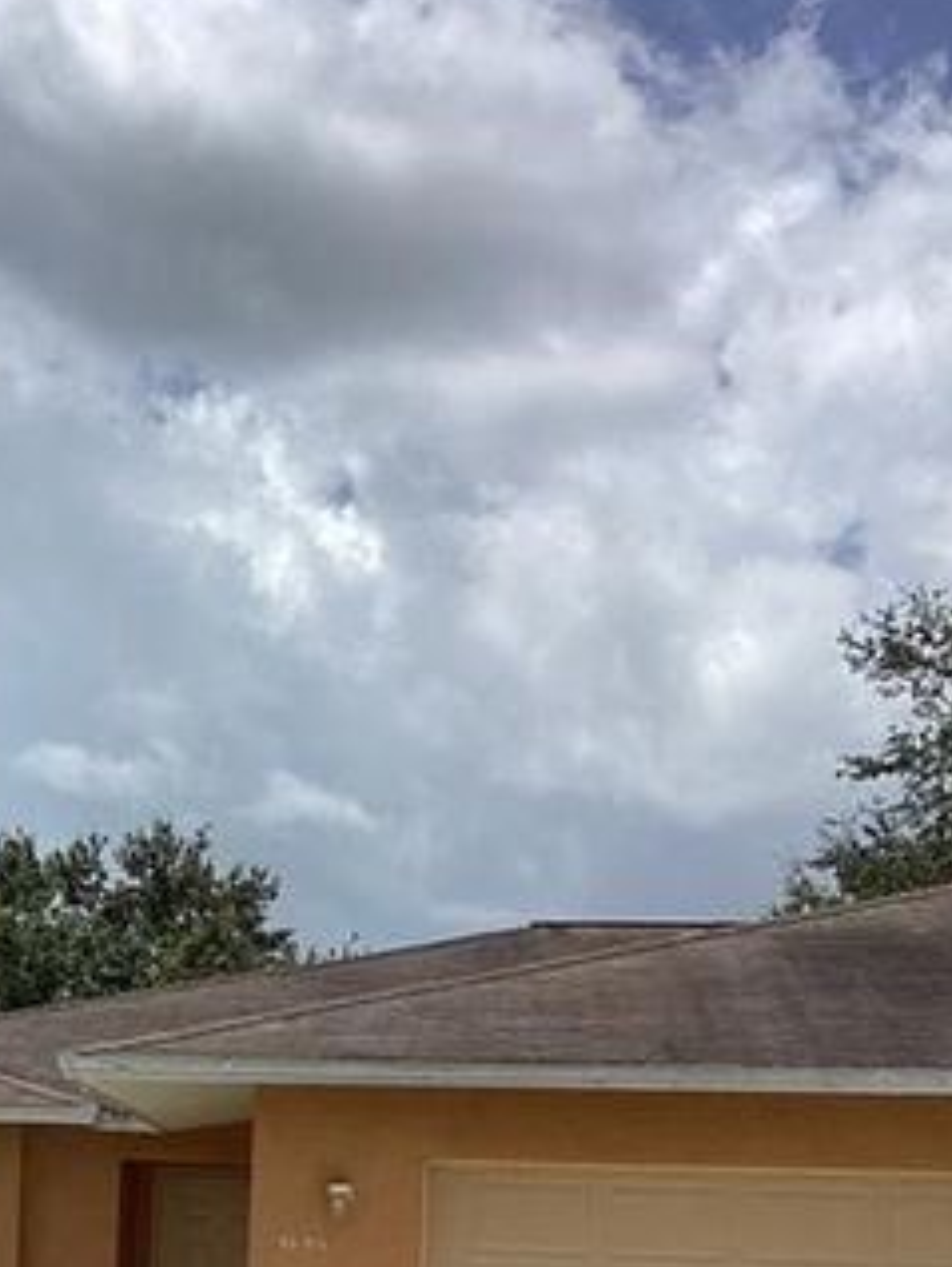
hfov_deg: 22.0
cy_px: 1237
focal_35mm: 65
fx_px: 2380
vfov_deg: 28.2
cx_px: 48
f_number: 2.4
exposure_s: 1/2092
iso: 25
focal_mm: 3.3
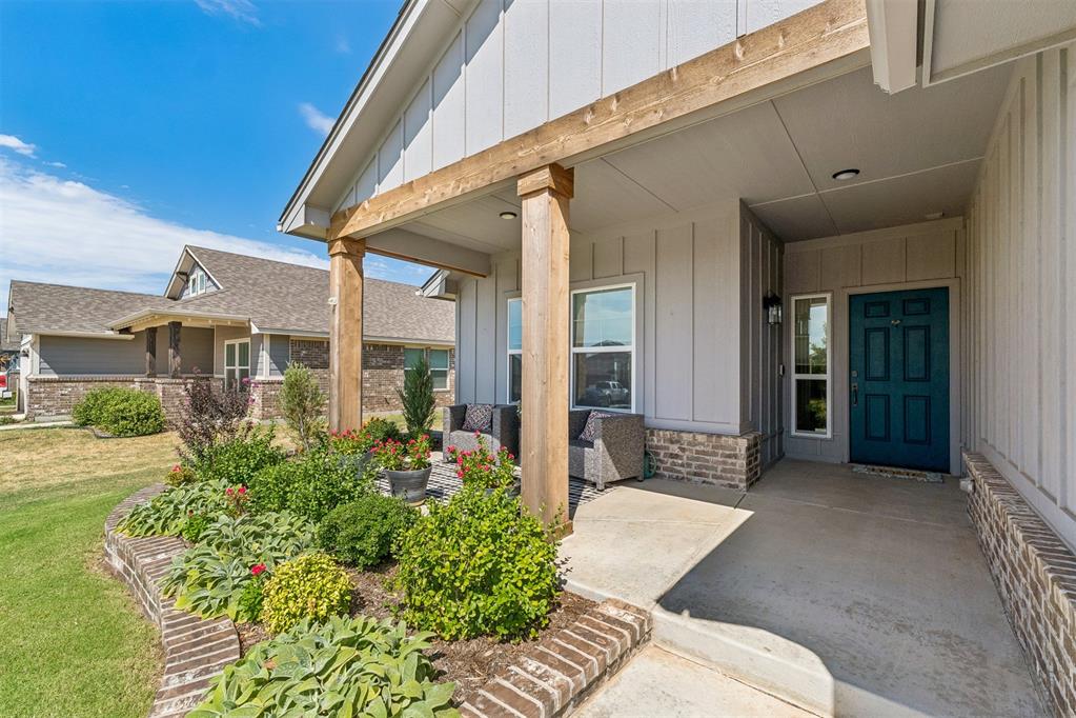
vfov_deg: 77.3
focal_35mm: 15
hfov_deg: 100.4
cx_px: 538
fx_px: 448
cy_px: 359
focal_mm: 10
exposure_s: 1/640
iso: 200
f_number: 8
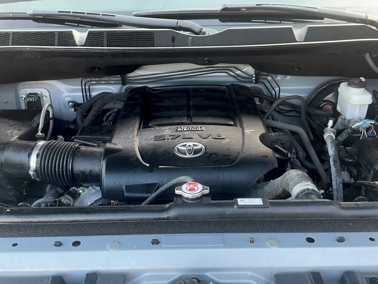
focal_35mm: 30
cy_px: 142
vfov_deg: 46.8
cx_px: 189
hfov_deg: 60.0
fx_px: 328
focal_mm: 3
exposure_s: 1/60
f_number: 1.8
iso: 32
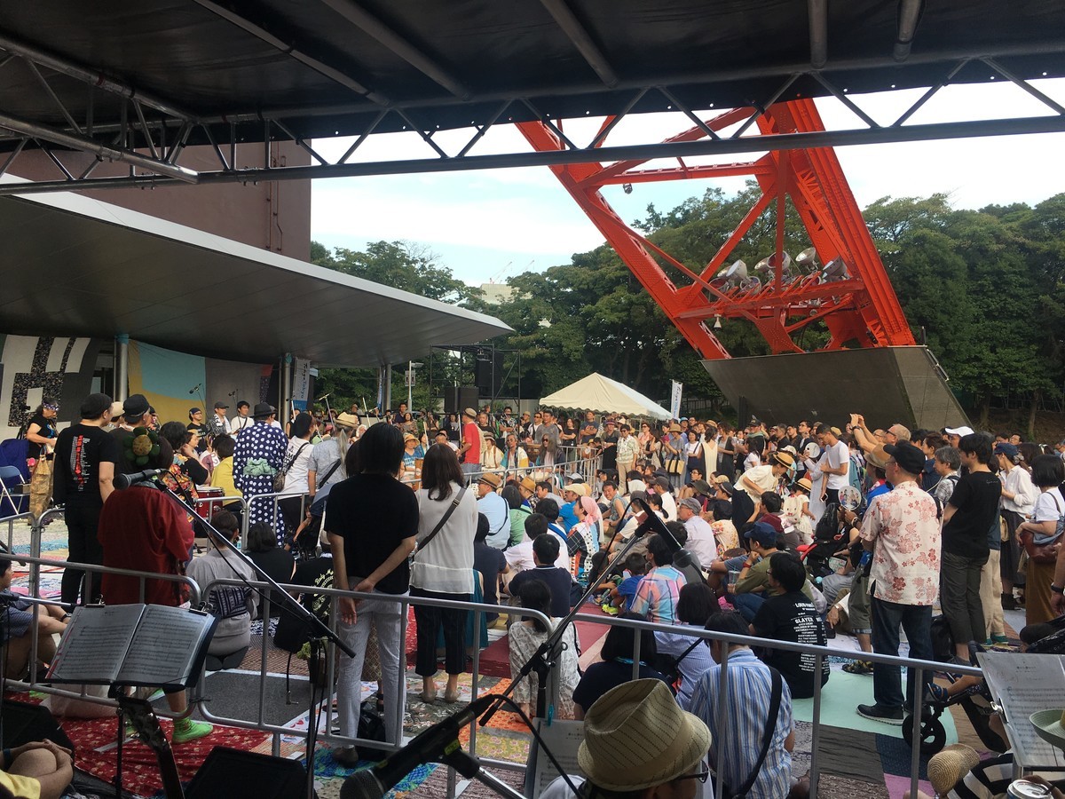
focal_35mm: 29
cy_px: 400
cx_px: 532
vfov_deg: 48.2
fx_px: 892
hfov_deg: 61.7
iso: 25
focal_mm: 4.15
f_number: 2.2
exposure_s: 1/211
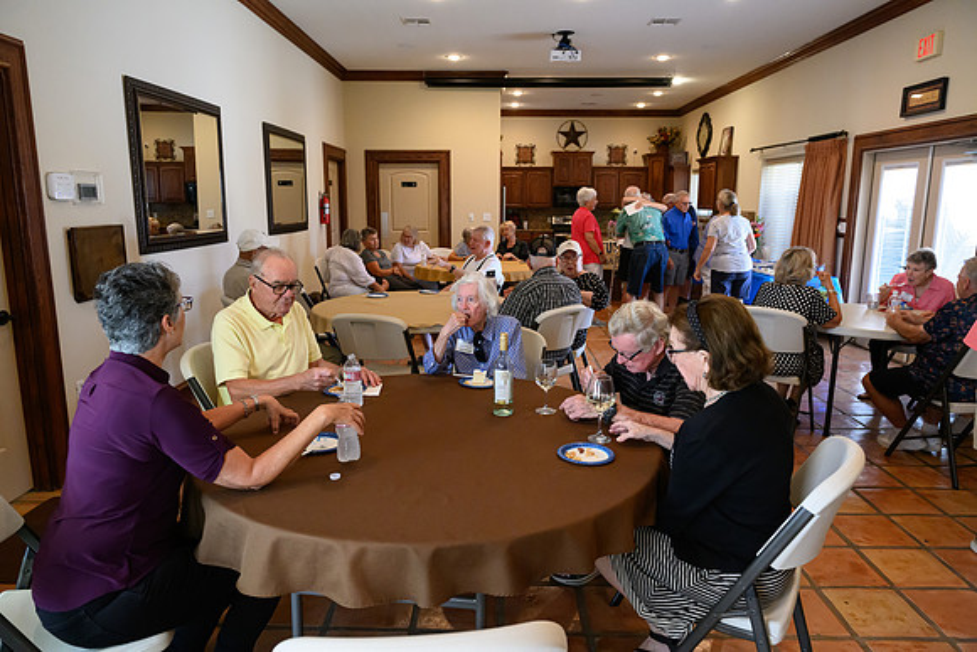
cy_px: 326
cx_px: 488
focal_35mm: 24
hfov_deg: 73.7
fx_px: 651
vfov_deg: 53.2
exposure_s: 1/200
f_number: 4.5
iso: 7200
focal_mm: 24
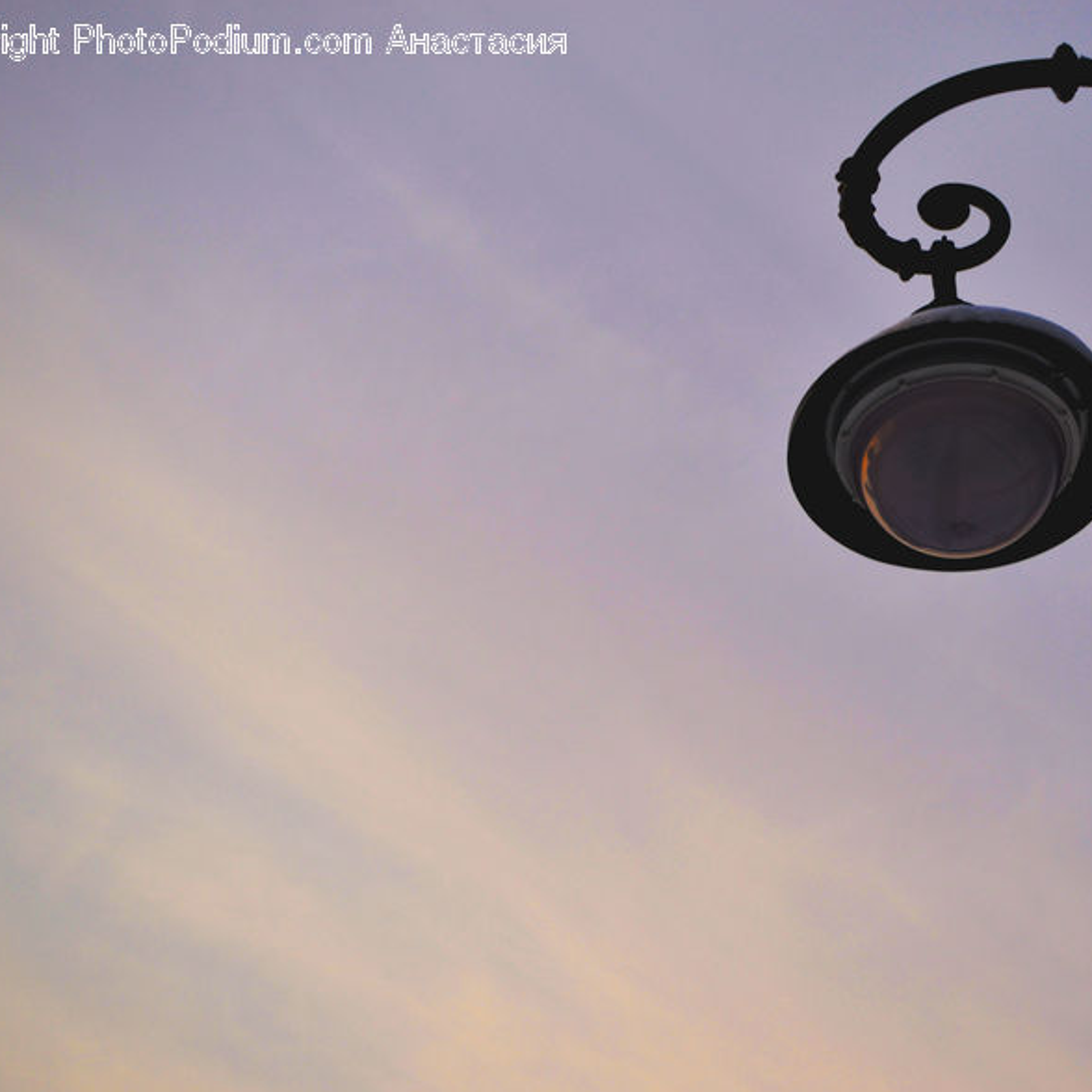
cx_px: 737
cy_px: 551
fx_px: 2641
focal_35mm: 74
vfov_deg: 23.4
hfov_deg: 23.2
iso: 400
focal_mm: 38
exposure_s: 1/125
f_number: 5.3
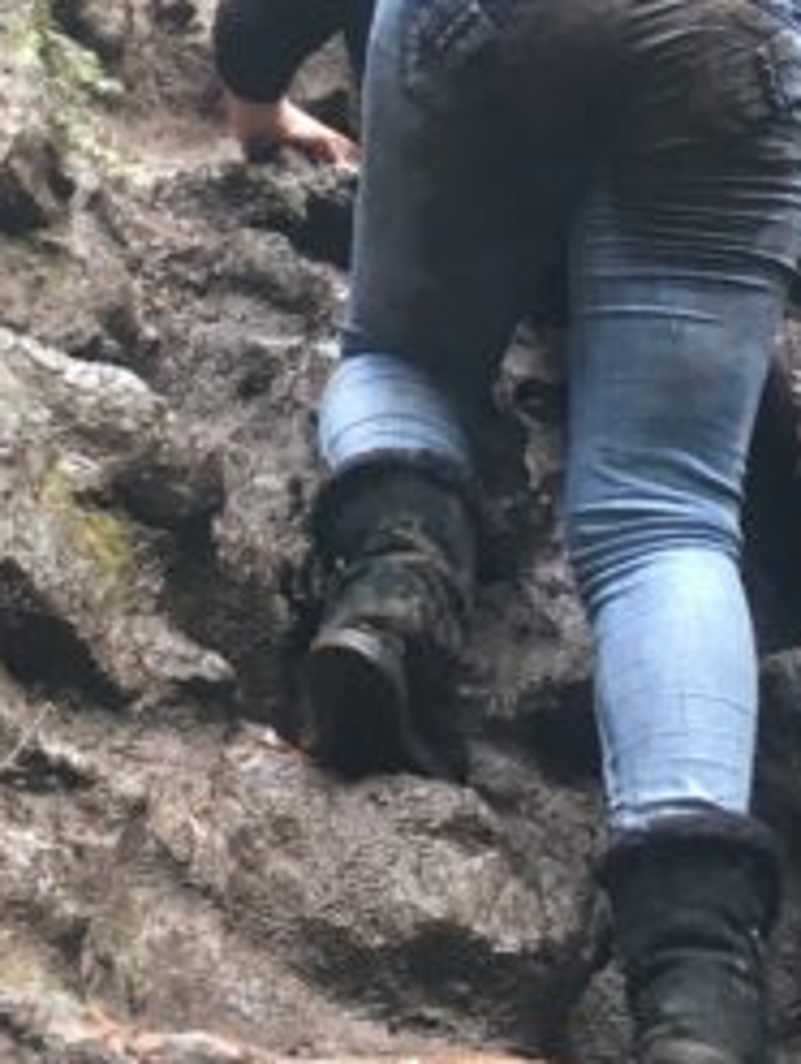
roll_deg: -0.7
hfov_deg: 12.4
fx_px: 3693
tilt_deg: +30.3
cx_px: 379
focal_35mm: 120
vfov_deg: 15.9
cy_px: -103
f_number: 2.2
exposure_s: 1/30
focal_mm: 4.15
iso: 64
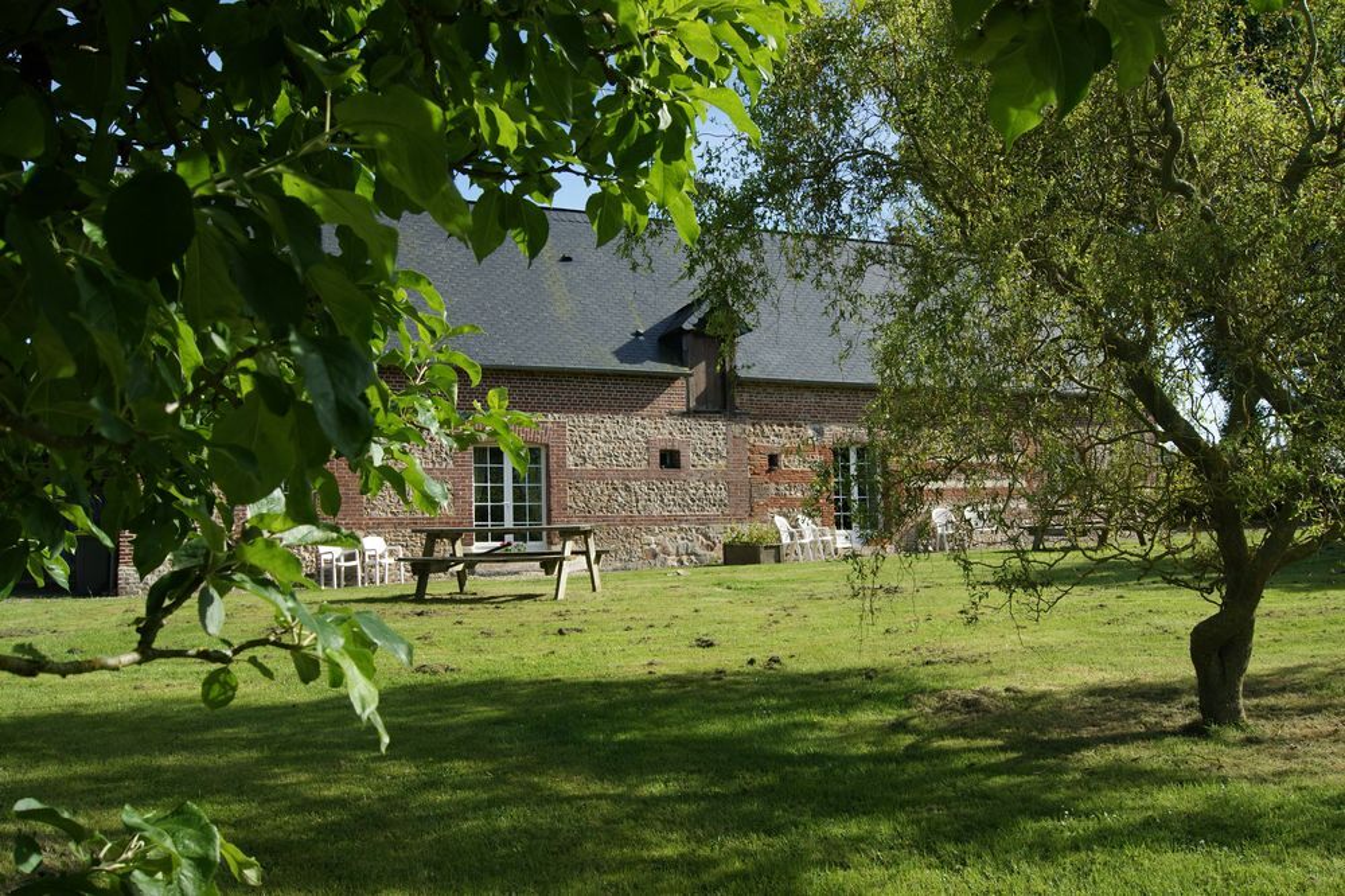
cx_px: 672
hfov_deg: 61.9
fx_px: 1120
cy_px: 448
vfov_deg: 43.6
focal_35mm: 30
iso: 100
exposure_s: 1/100
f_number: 10
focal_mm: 20
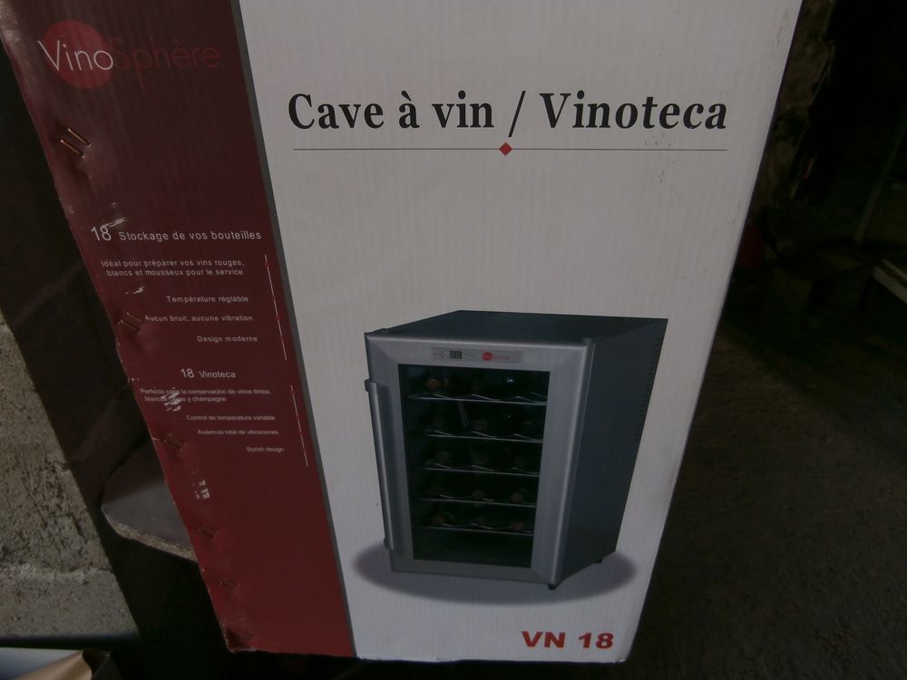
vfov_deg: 56.8
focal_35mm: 24
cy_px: 340
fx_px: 629
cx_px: 454
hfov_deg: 71.6
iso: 100
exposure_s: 1/30
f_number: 3
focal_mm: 4.2
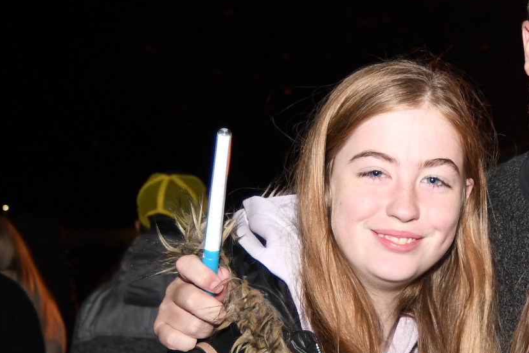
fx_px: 1426
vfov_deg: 14.1
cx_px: 604
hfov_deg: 20.0
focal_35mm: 97
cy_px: 266
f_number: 4.2
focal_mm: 26
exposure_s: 1/30
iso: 800
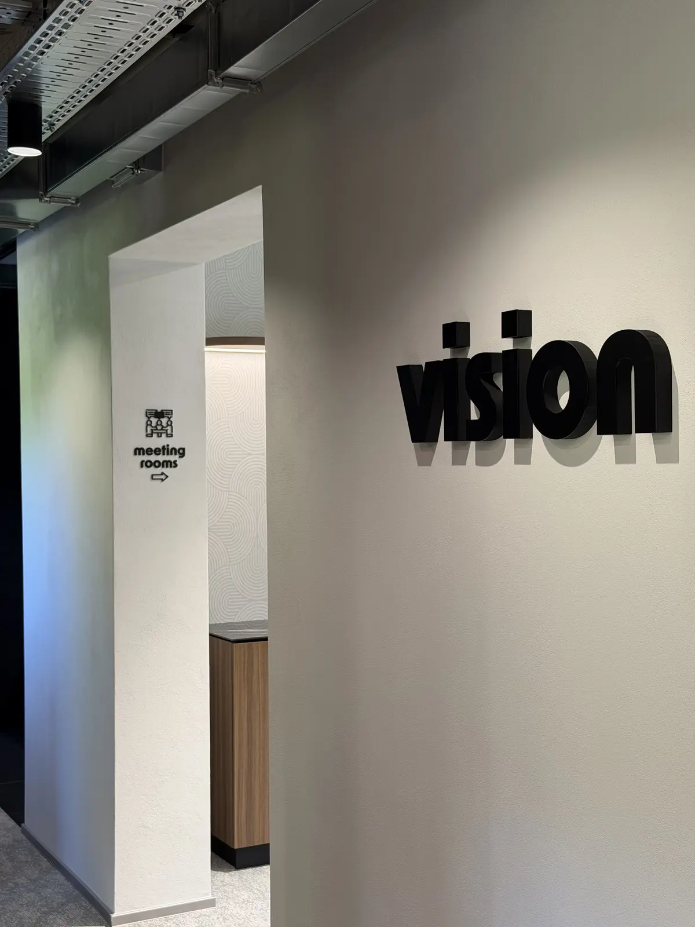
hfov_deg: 30.3
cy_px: 464
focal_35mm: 48
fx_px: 1285
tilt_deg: -0.9
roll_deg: +0.7
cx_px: 348
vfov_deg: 39.7
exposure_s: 1/50
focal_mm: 6.76
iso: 64
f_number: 1.78
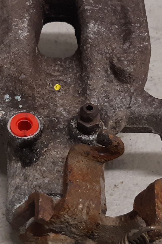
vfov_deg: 33.4
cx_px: 53
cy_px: 126
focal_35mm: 60
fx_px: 405
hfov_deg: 22.5
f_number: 1.7
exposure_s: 1/50
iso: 125
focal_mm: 3.93
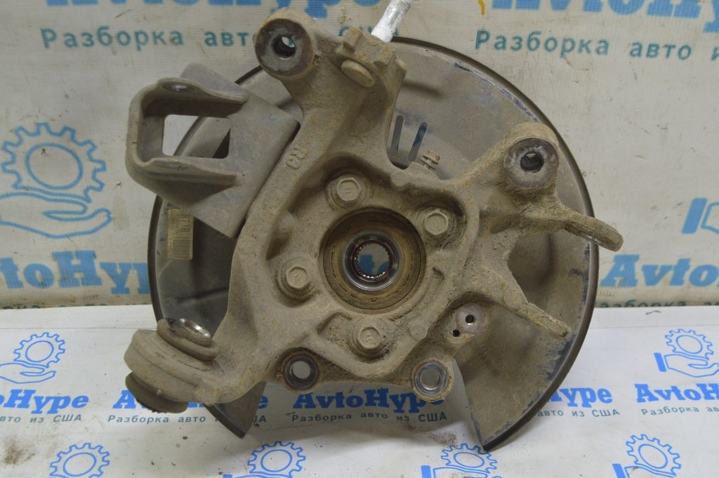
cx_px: 360
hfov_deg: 51.3
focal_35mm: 38
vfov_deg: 35.4
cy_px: 239
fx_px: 748
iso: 400
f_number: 5.6
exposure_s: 1/20
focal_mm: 25
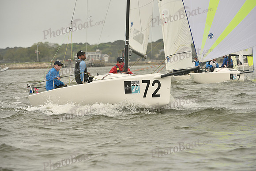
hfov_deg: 7.1
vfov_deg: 4.7
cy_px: 86
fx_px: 2063
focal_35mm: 290
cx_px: 128
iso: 320
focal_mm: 290
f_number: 8
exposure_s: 1/1000
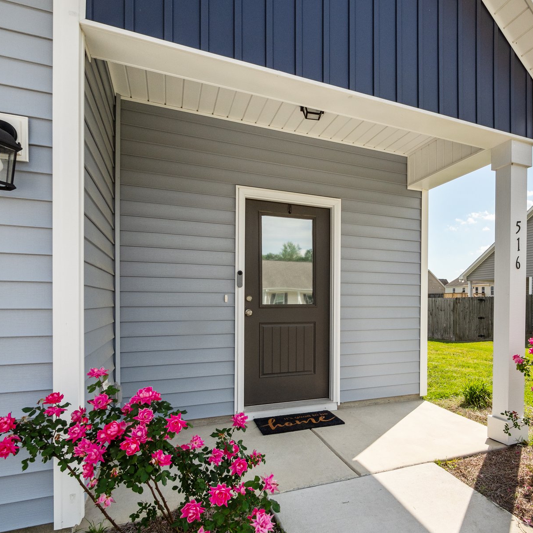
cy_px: 290
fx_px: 366
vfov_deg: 72.0
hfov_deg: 69.9
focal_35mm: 21
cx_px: 359
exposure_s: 1/640
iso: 200
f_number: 5.6
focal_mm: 7
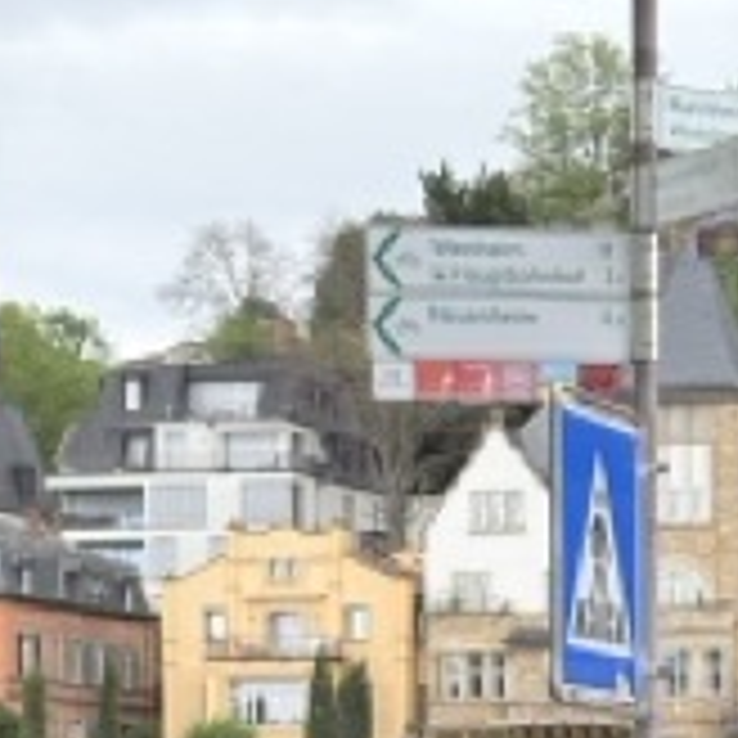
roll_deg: +1.8
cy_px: 936
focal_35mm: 179
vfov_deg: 9.6
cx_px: 1035
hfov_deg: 9.5
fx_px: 4318
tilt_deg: -0.3
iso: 32
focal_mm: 5.96
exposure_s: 1/384
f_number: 1.6
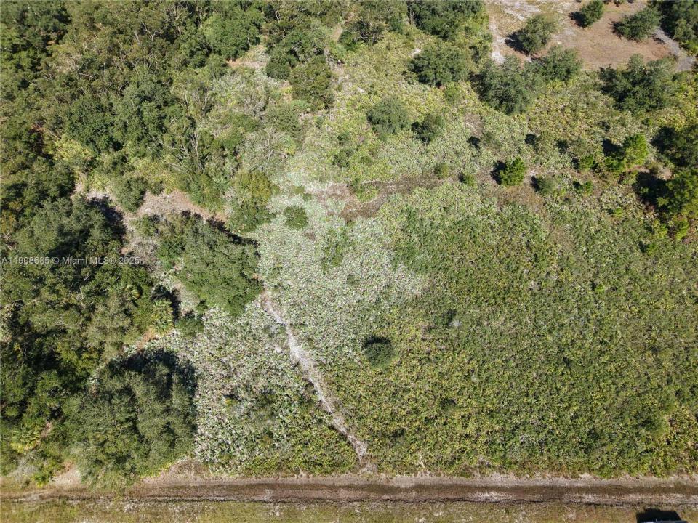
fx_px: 484
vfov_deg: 56.8
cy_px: 262
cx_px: 349
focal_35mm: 24
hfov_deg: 71.6
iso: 100
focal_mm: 8.67
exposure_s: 1/60
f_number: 1.8
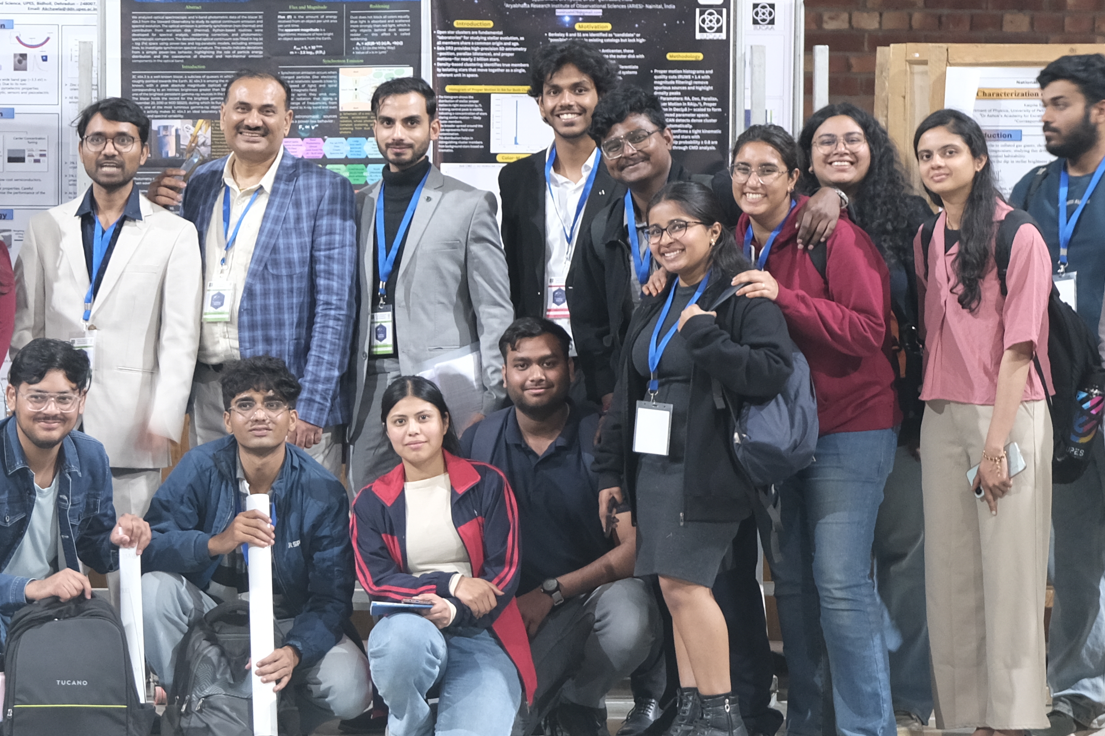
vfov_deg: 7.2
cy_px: 374
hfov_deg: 10.7
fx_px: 5893
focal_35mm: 192
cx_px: 114
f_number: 2.8
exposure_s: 1/8.5
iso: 800
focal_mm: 50
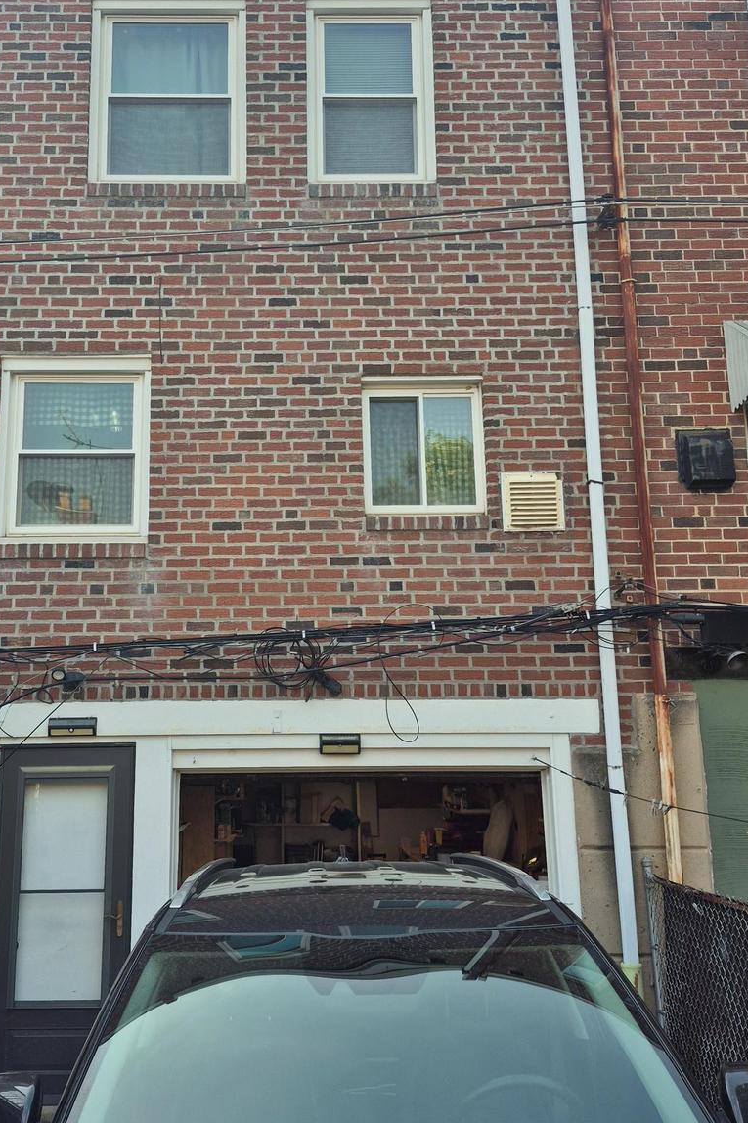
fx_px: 998
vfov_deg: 58.7
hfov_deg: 40.9
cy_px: 528
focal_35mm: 32
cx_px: 286
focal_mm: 5.4
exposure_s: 1/964
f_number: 1.8
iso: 25
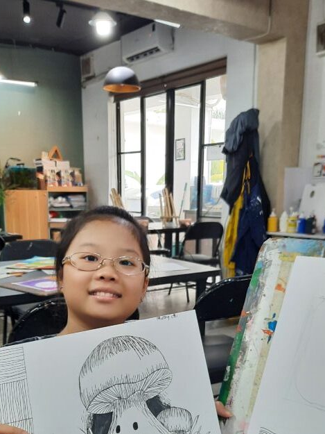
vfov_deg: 45.5
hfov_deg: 36.0
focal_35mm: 40
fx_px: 501
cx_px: 150
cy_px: 313
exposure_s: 1/50
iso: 64
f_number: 2
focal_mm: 4.6
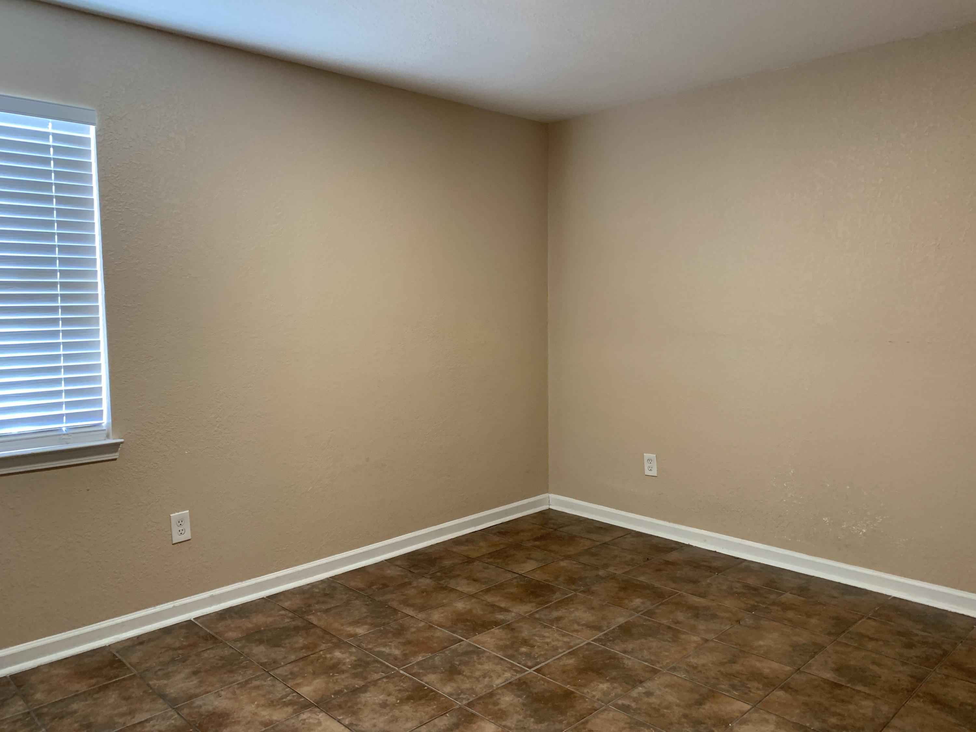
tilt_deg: -5.9
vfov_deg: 53.1
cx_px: 488
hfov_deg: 67.3
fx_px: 733
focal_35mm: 26
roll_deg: +0.8
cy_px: 366
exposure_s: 1/60
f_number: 1.8
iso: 200
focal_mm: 4.25
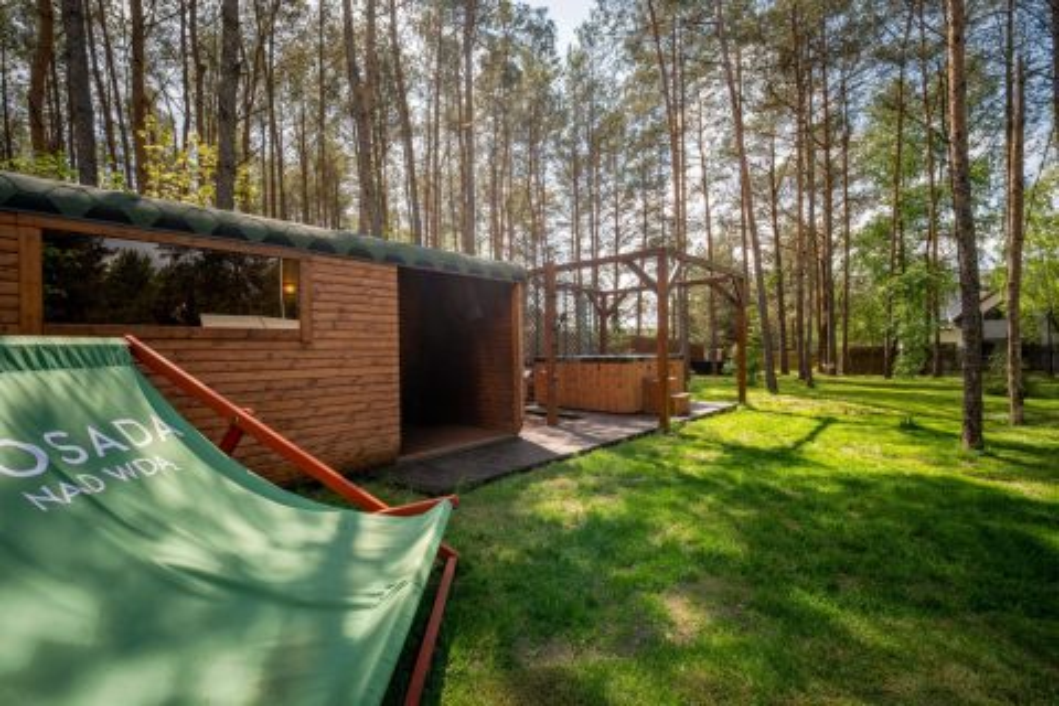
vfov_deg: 81.2
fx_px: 412
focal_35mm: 14
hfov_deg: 104.3
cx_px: 530
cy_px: 353
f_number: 10
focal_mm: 14
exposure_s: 1/60
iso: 100
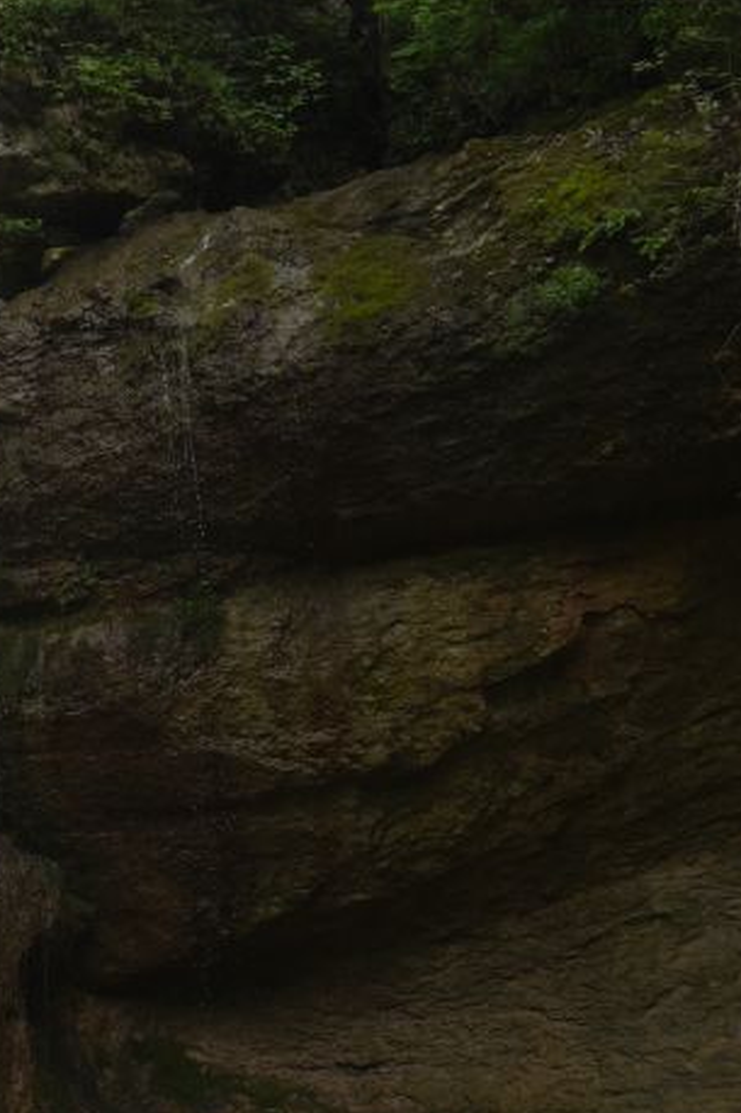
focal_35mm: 88
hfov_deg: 14.6
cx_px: -305
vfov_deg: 23.1
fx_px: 2719
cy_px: 505
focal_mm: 31
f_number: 7.1
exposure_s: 1/500
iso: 800
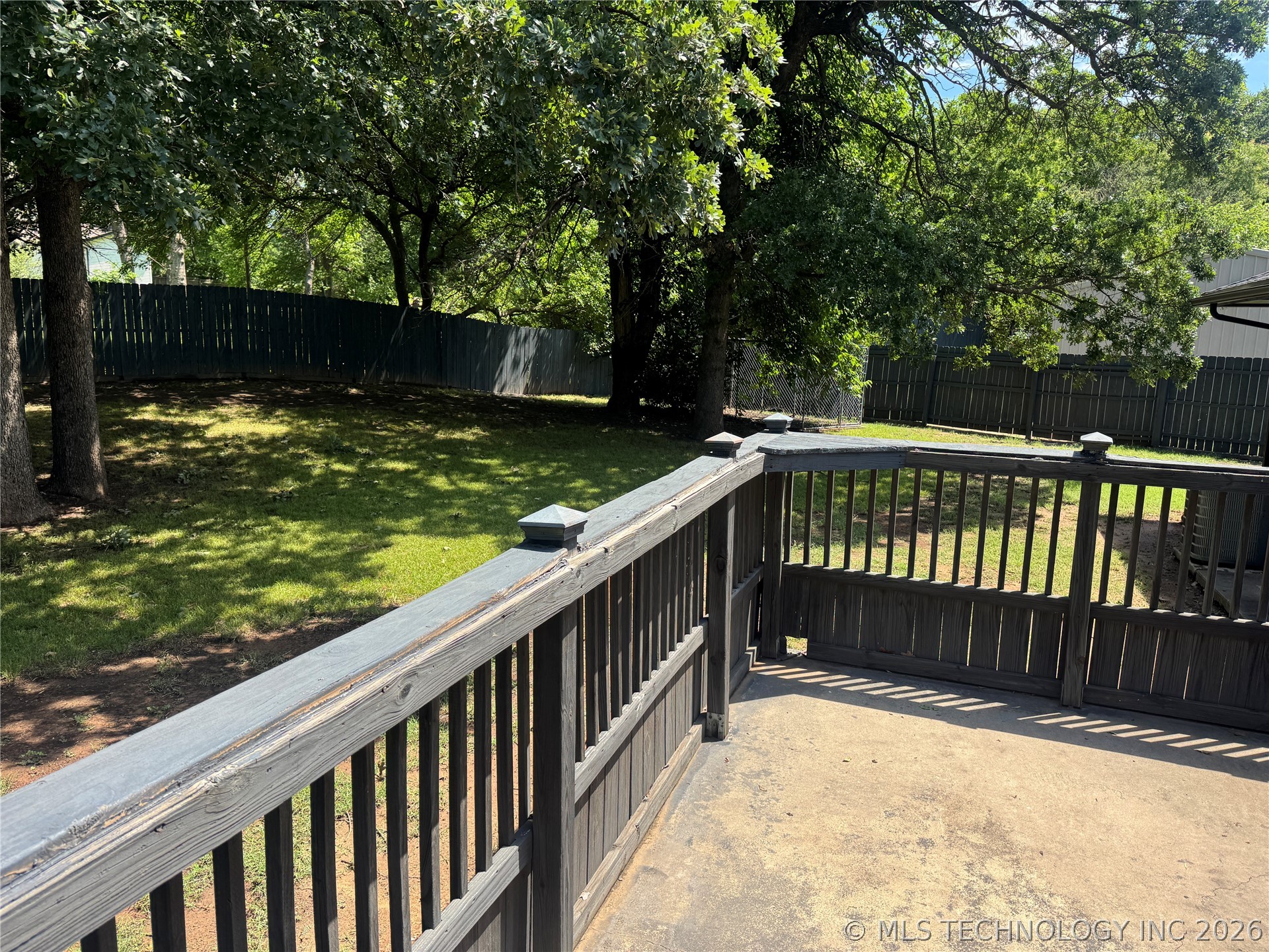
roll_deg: -2.6
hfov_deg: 71.6
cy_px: 476
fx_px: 880
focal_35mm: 24
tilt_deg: -10.0
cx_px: 634
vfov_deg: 56.8
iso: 80
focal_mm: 6.76
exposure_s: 1/1238
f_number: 1.78
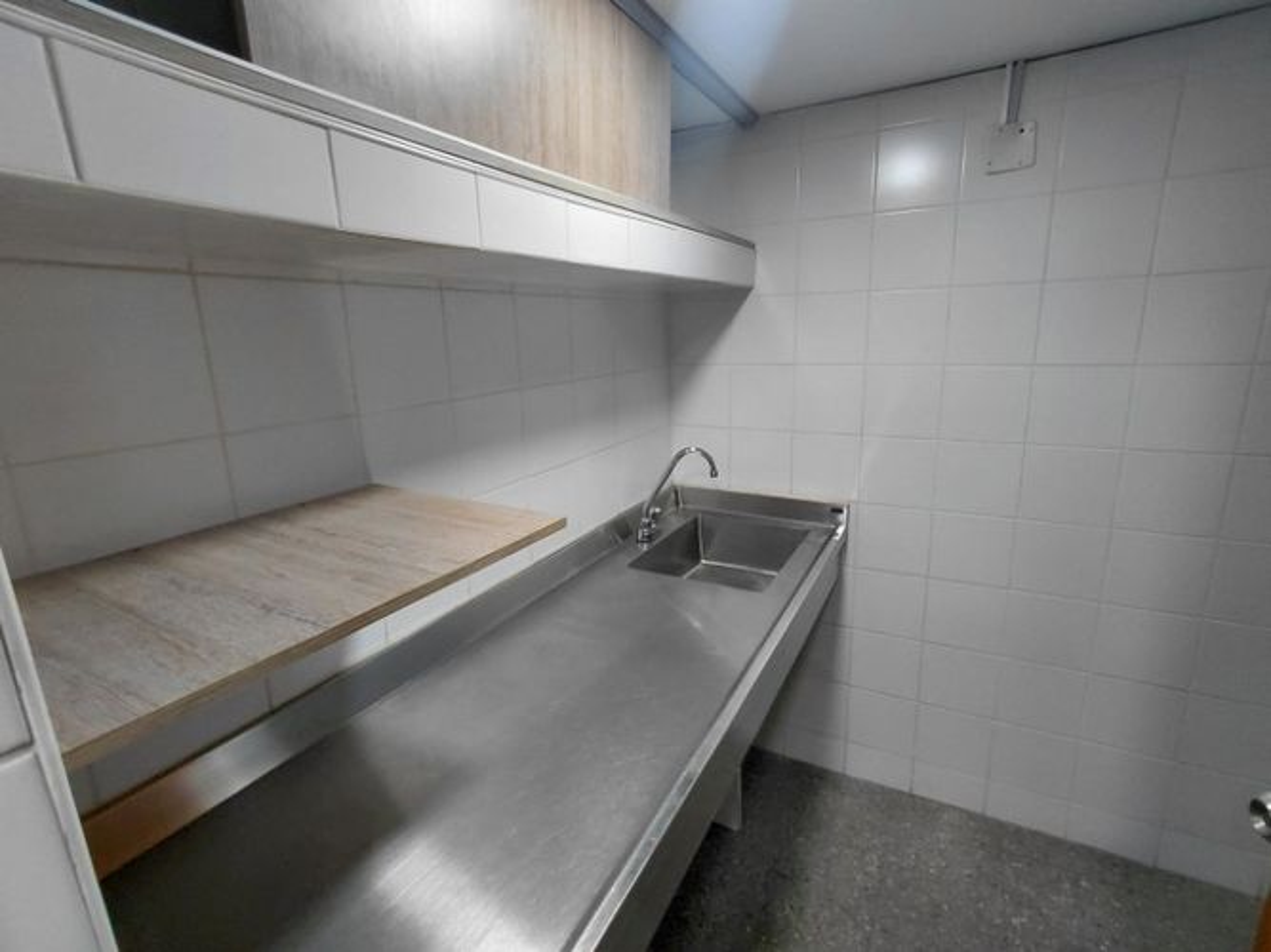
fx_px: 587
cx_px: 636
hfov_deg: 94.5
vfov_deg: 78.1
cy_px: 476
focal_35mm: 16
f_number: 2.2
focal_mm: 1.64
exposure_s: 1/60
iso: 125
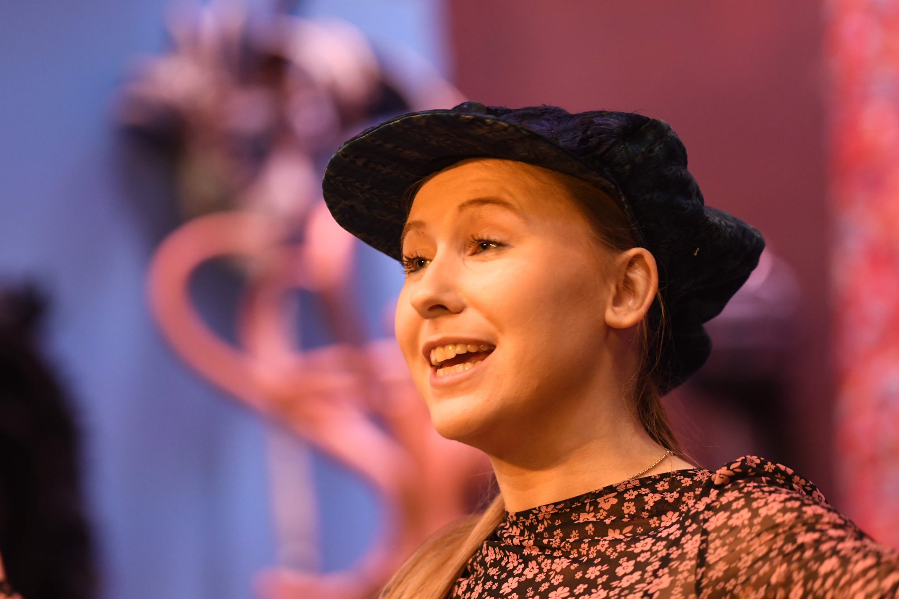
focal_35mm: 450
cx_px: 450
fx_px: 11236
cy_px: 300
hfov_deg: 4.6
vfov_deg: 3.1
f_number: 3.5
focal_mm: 300
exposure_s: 1/125
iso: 2000
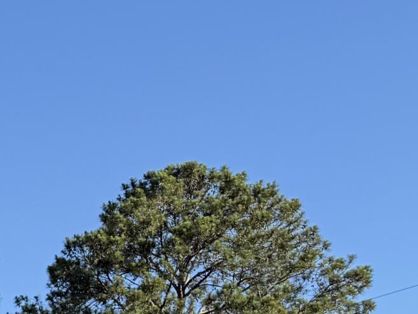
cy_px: 627
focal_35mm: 110
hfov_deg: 14.6
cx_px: -432
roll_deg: -0.2
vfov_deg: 12.0
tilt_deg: +1.8
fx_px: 1328
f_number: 1.78
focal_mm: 6.76
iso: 80
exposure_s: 1/2110
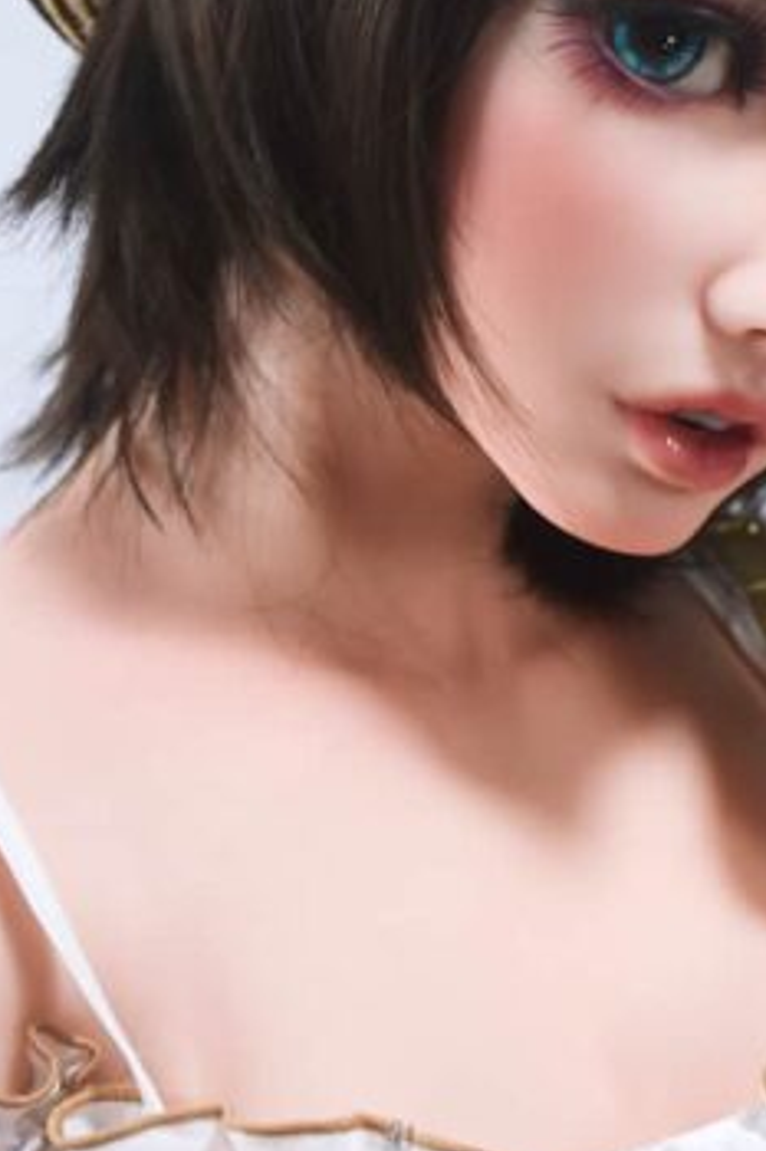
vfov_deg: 19.8
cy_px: 457
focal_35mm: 103
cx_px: 439
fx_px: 3290
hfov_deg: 13.3
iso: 400
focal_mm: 30
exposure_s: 1/125
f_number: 5.6
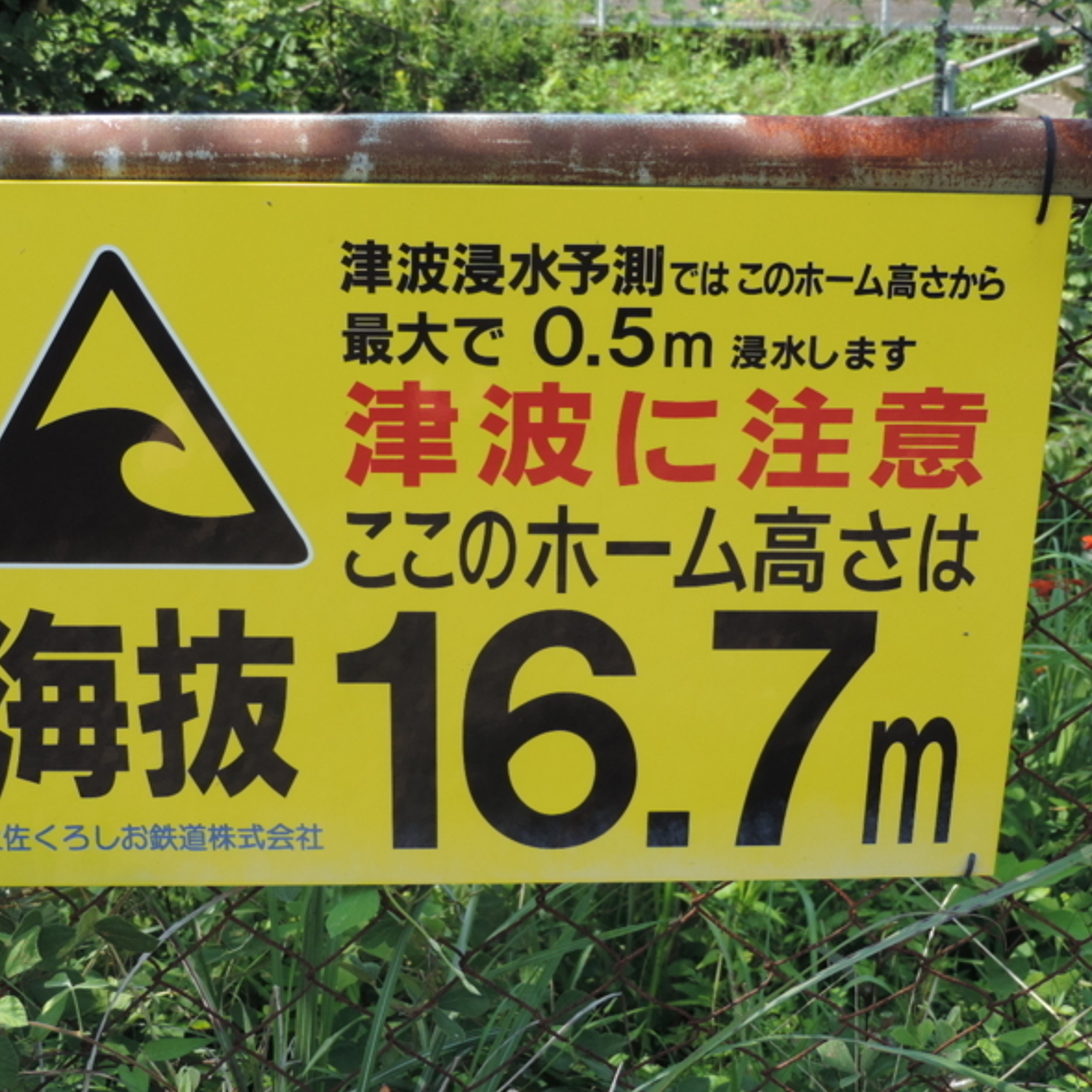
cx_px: 501
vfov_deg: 26.1
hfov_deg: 26.1
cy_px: 540
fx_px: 2356
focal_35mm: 66
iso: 80
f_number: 3.7
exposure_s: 1/200
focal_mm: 9.8
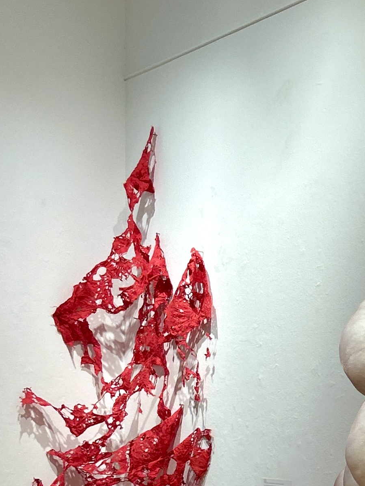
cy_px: 380
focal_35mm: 77
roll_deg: -1.9
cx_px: 479
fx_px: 1083
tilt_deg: +3.8
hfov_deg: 17.9
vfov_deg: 25.0
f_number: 1.5
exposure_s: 1/120
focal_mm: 5.7
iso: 64
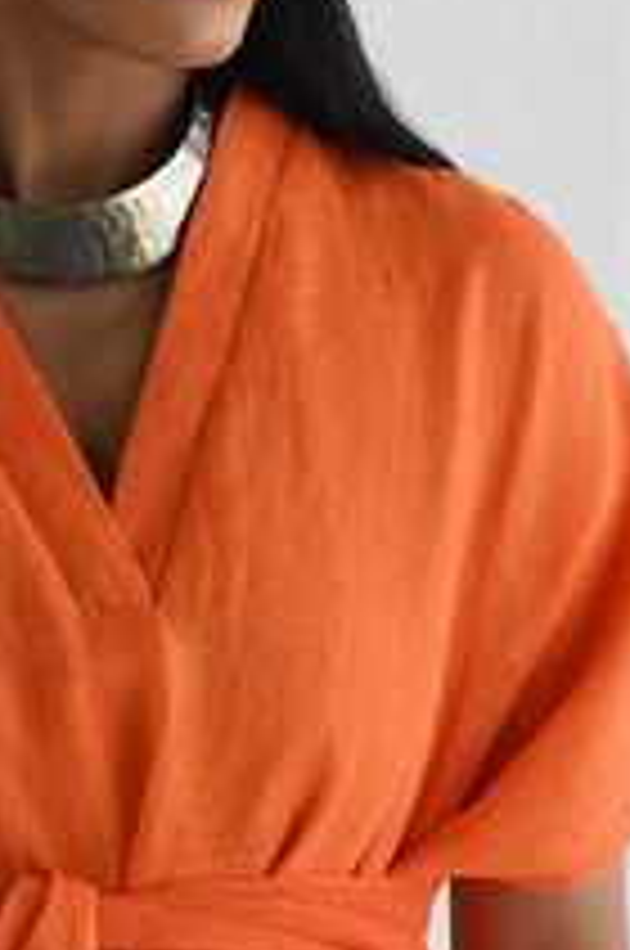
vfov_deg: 11.0
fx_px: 4925
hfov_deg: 7.3
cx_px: 63
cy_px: 646
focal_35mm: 187
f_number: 5.6
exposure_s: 1/250
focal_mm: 50
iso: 1000
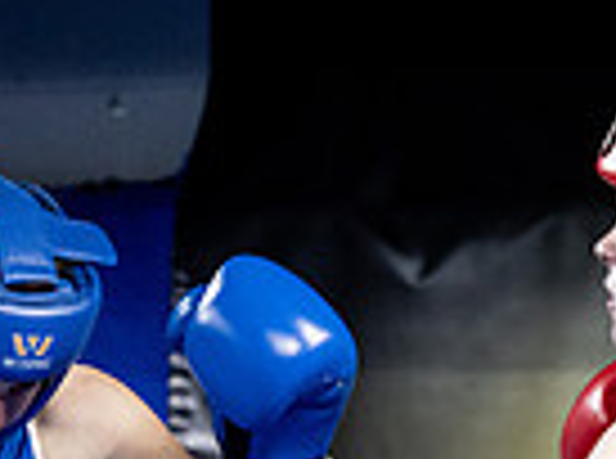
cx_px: 522
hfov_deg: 6.9
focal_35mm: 286
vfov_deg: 5.1
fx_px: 5076
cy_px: 758
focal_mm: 70
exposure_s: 1/1000
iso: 8000
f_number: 2.8
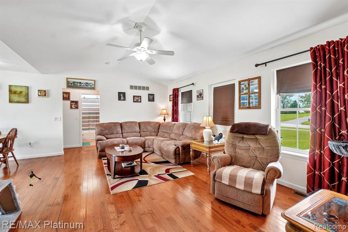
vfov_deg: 77.3
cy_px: 116
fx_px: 145
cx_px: 174
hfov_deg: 100.4
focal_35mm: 15
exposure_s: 1/20
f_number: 8
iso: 400
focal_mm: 10
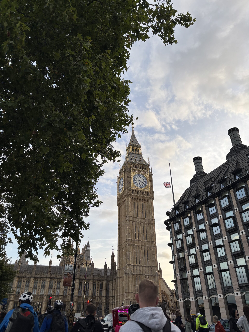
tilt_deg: +30.9
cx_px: 124
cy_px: 166
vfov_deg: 67.3
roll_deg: -0.7
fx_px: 249
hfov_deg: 53.1
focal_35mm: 26
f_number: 1.6
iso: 50
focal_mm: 5.96
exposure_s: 1/894
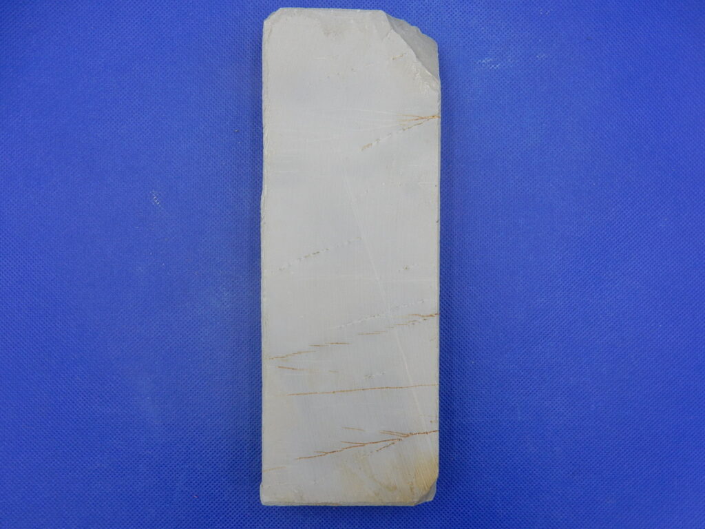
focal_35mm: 25
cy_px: 264
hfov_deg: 69.4
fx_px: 509
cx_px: 352
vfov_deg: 54.9
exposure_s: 1/100
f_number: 3.7
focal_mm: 4.5
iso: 125
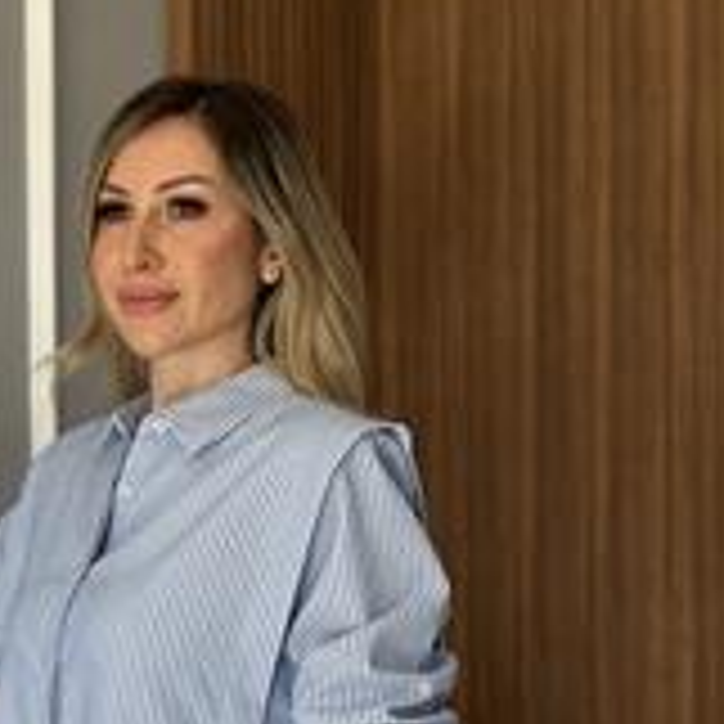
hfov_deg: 23.0
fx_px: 1751
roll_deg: +0.3
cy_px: 463
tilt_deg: -0.6
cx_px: 121
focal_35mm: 74
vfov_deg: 23.3
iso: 50
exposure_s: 1/121
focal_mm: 5.7
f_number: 1.5
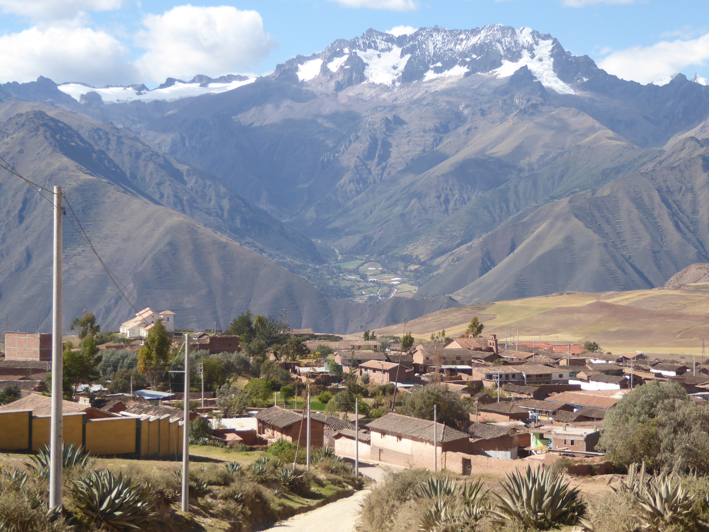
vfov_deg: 17.4
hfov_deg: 23.0
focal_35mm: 85
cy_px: 266
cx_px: 354
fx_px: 1741
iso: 80
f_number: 4.7
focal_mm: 14.1
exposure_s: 1/320
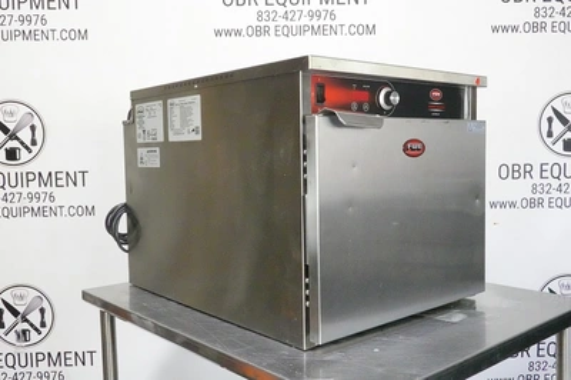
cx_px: 286
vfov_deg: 36.8
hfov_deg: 53.2
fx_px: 571
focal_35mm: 36
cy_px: 190
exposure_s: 1/40
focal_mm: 13.29
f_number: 11
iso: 6400
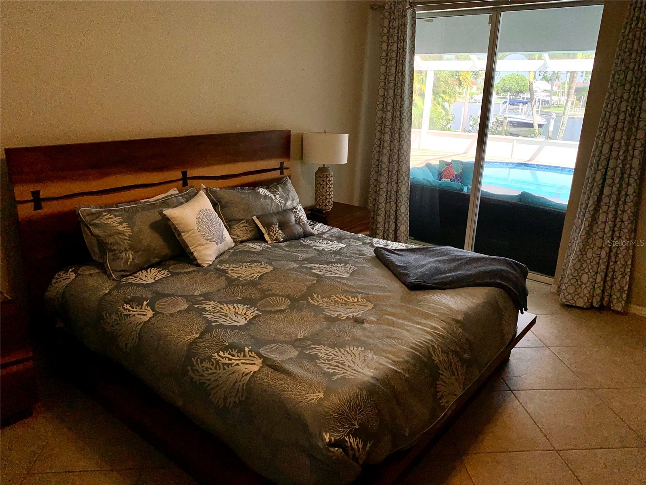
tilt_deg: -17.1
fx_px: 485
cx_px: 323
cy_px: 242
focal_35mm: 26
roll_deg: -1.3
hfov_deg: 67.3
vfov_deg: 53.1
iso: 25
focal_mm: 4.25
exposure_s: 1/543
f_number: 1.8
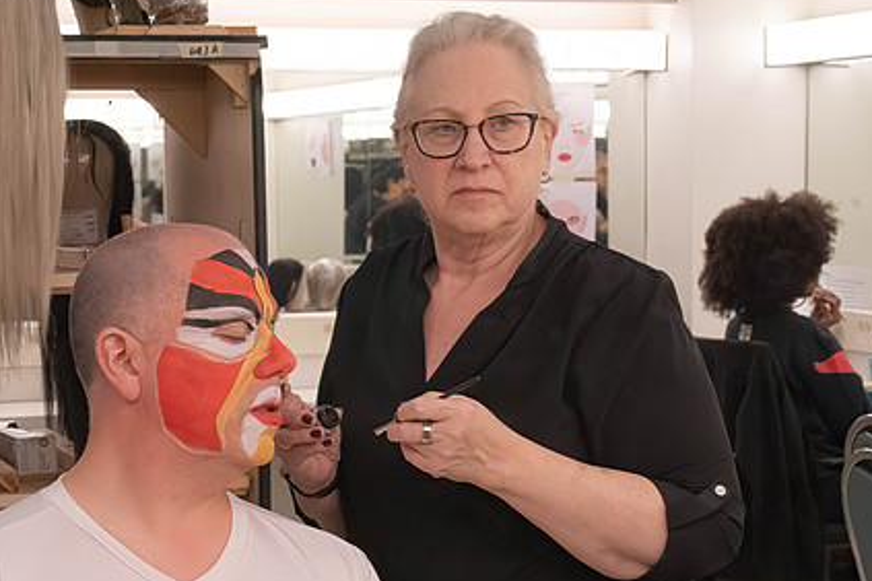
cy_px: 335
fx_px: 2325
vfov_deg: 14.2
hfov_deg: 21.2
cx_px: 394
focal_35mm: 96
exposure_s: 1/500
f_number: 11
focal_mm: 70
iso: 16000
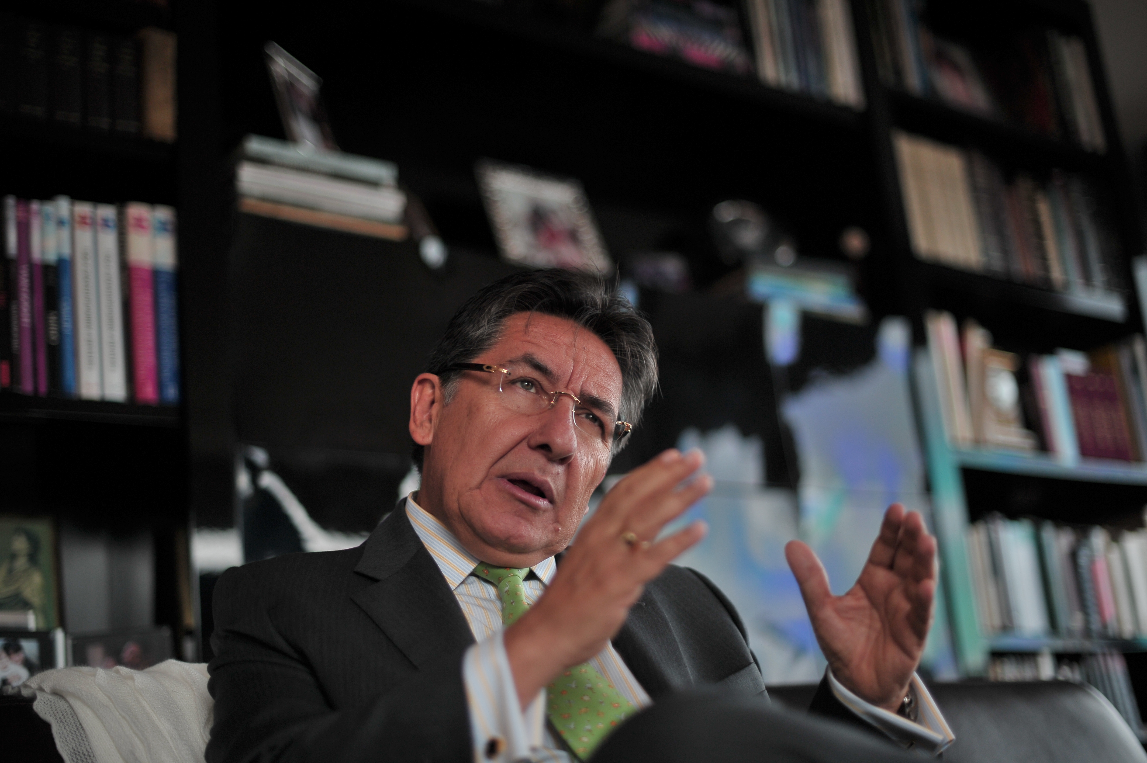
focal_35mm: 50
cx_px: 574
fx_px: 1592
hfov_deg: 39.6
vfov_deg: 27.0
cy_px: 382
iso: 320
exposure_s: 1/1600
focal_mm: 50
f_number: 1.6
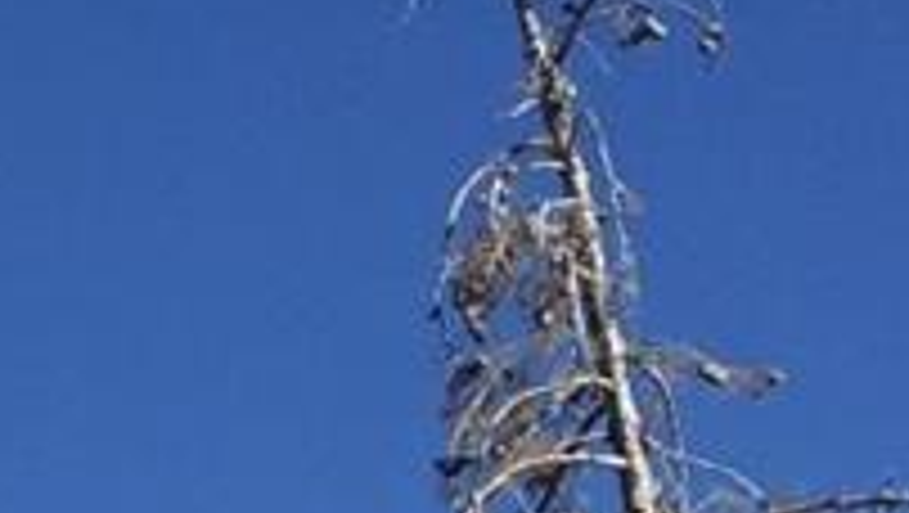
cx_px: -2084
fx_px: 5645
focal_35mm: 234
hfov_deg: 7.7
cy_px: 2286
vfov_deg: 4.6
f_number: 2.2
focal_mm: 4.15
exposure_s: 1/2475
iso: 32
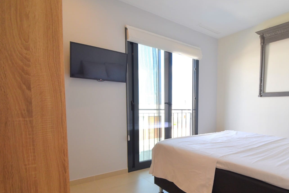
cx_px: 192
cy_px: 125
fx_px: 169
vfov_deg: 58.5
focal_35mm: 21
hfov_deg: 78.7
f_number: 5.6
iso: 250
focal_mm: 10
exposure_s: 1/125
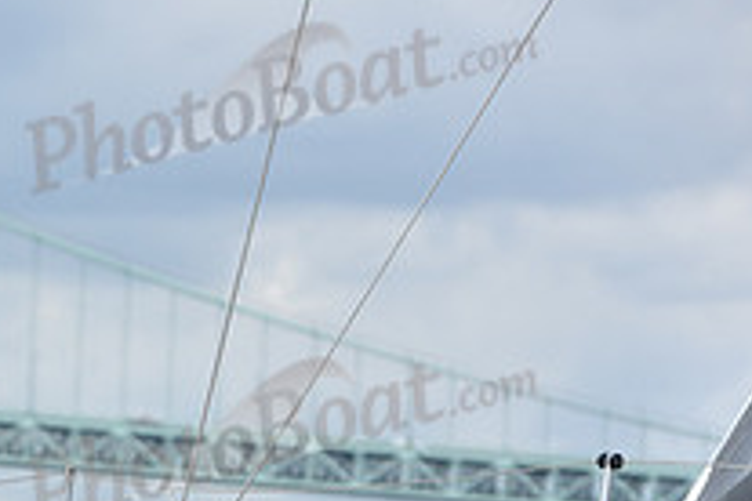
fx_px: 9378
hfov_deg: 4.6
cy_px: 673
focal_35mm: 449
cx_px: -160
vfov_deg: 3.1
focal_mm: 160
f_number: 6.3
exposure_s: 1/1000
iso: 250
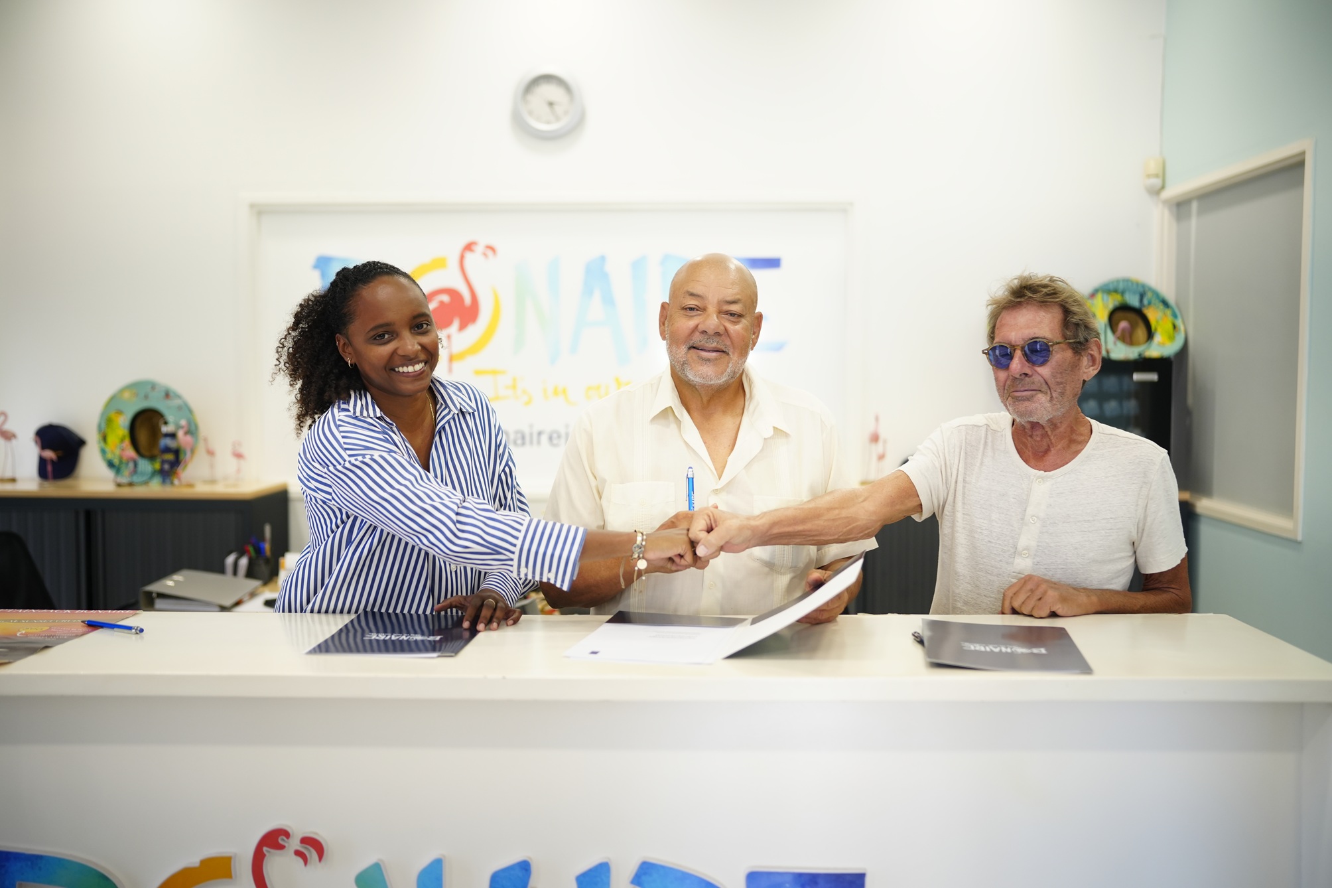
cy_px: 444
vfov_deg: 37.8
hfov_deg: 54.4
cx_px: 666
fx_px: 1295
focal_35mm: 35
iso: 500
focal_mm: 35
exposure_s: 1/112
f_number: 1.4
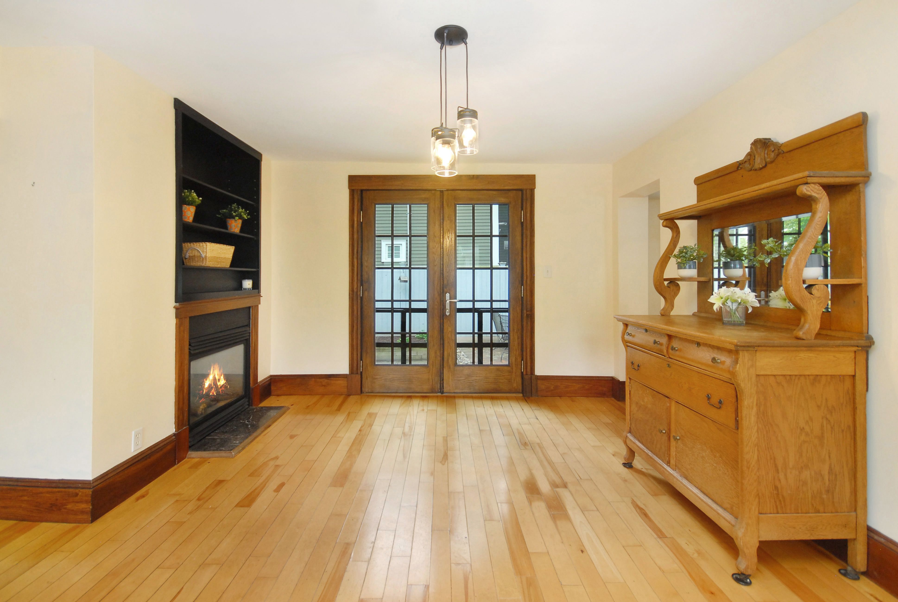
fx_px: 375
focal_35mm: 15
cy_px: 301
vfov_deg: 77.5
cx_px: 449
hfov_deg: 100.3
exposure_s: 1/30
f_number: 5
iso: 500
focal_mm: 10
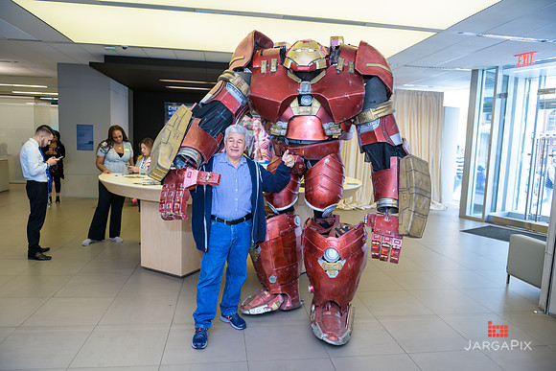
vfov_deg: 53.2
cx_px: 278
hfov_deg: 73.7
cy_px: 186
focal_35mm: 24
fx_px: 371
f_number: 3.2
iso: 800
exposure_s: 1/125
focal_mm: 24
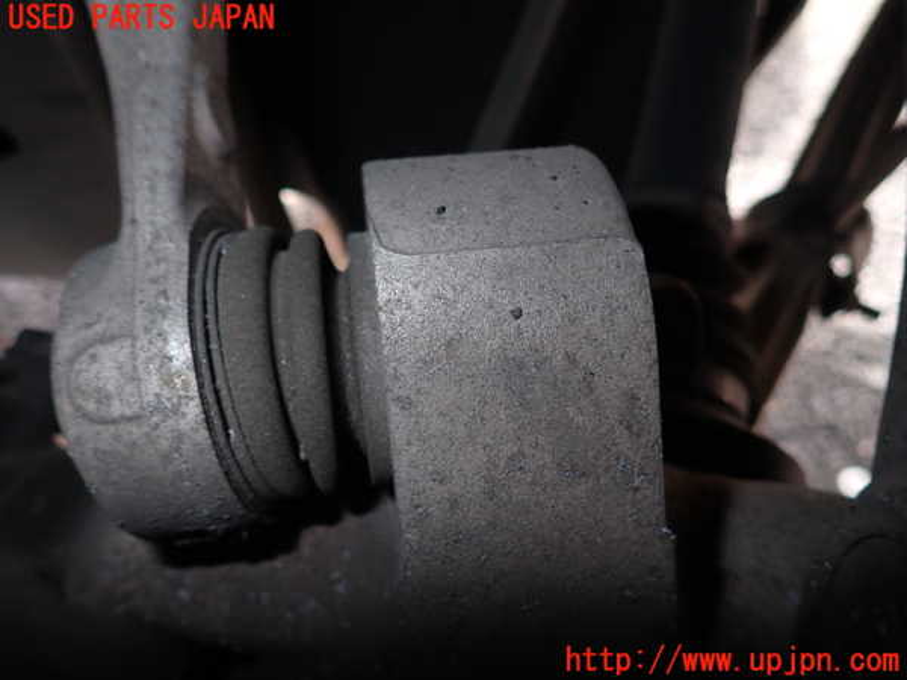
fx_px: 655
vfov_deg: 54.9
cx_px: 454
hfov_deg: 69.4
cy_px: 340
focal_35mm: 25
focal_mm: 4.5
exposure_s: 1/30
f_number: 5.6
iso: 200
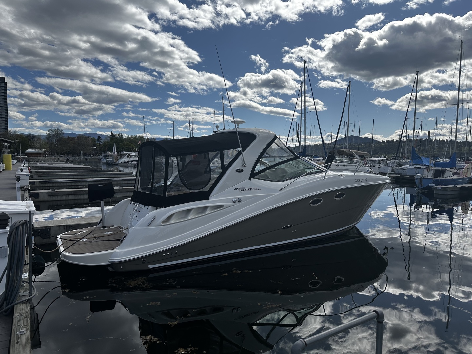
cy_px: 177
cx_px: 236
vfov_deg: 56.8
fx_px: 327
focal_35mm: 24
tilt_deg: -3.6
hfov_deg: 71.6
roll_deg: -0.1
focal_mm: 6.86
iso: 80
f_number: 1.78
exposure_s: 1/9709
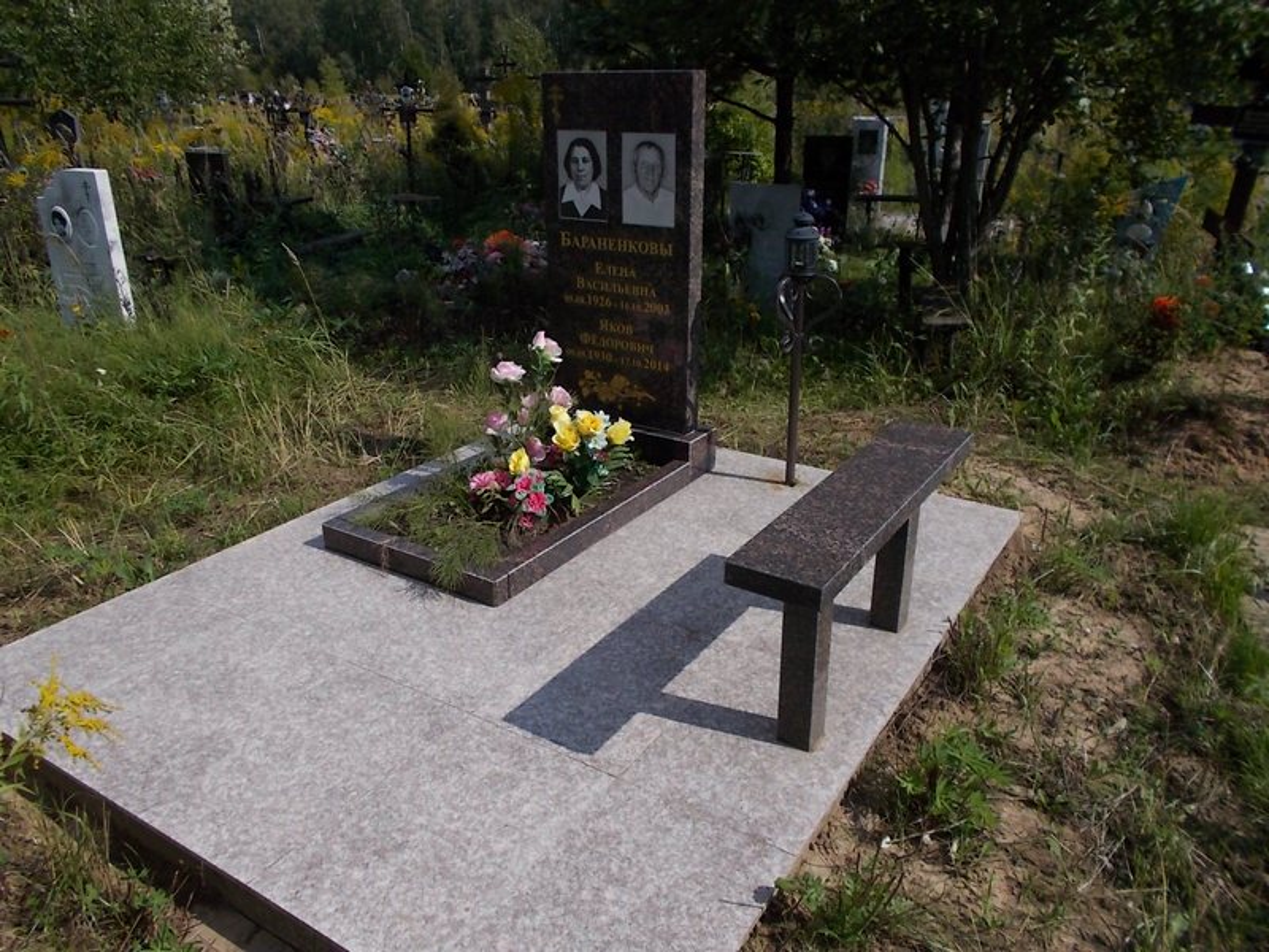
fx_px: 953
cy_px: 476
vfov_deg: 53.1
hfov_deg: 67.3
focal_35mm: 26
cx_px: 634
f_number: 8
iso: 80
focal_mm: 4.6
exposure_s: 1/320
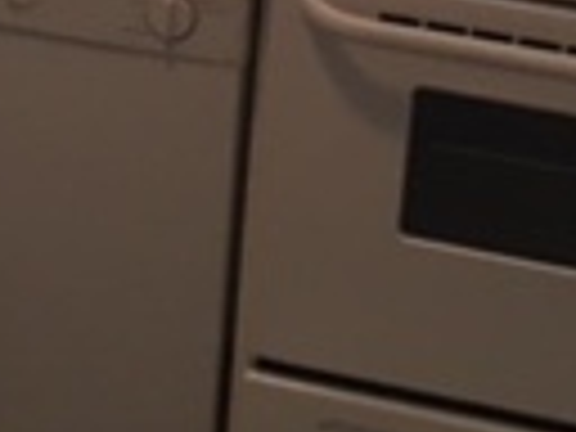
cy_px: -414
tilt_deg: -17.8
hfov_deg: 13.1
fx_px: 2513
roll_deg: -4.5
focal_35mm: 151
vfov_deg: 9.3
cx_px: 205
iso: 32
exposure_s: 1/30
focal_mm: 4.15
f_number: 2.2
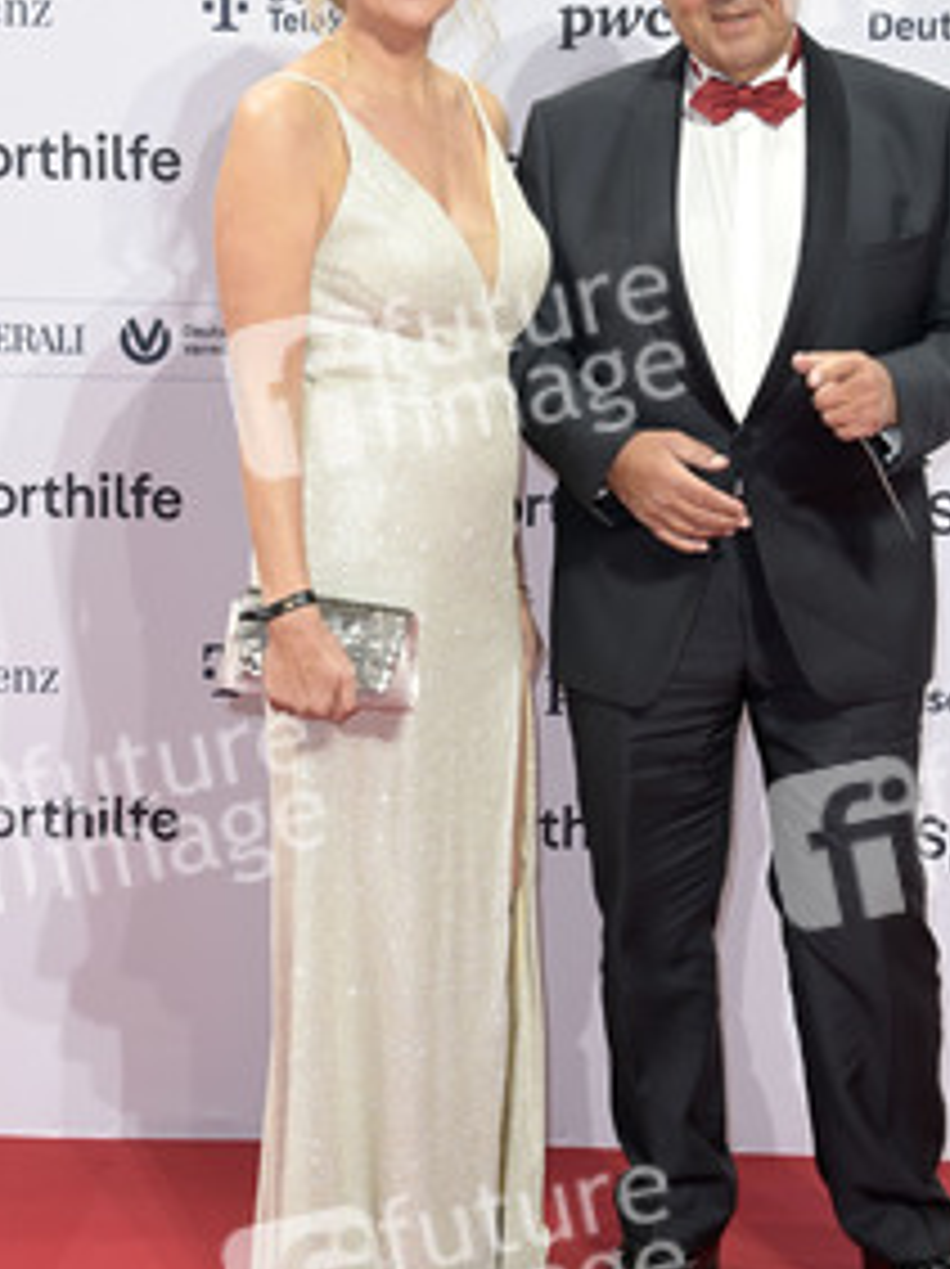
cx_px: 585
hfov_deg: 19.6
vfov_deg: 26.0
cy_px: 598
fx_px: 2749
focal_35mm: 75
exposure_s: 1/125
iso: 1000
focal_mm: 55
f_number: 6.3
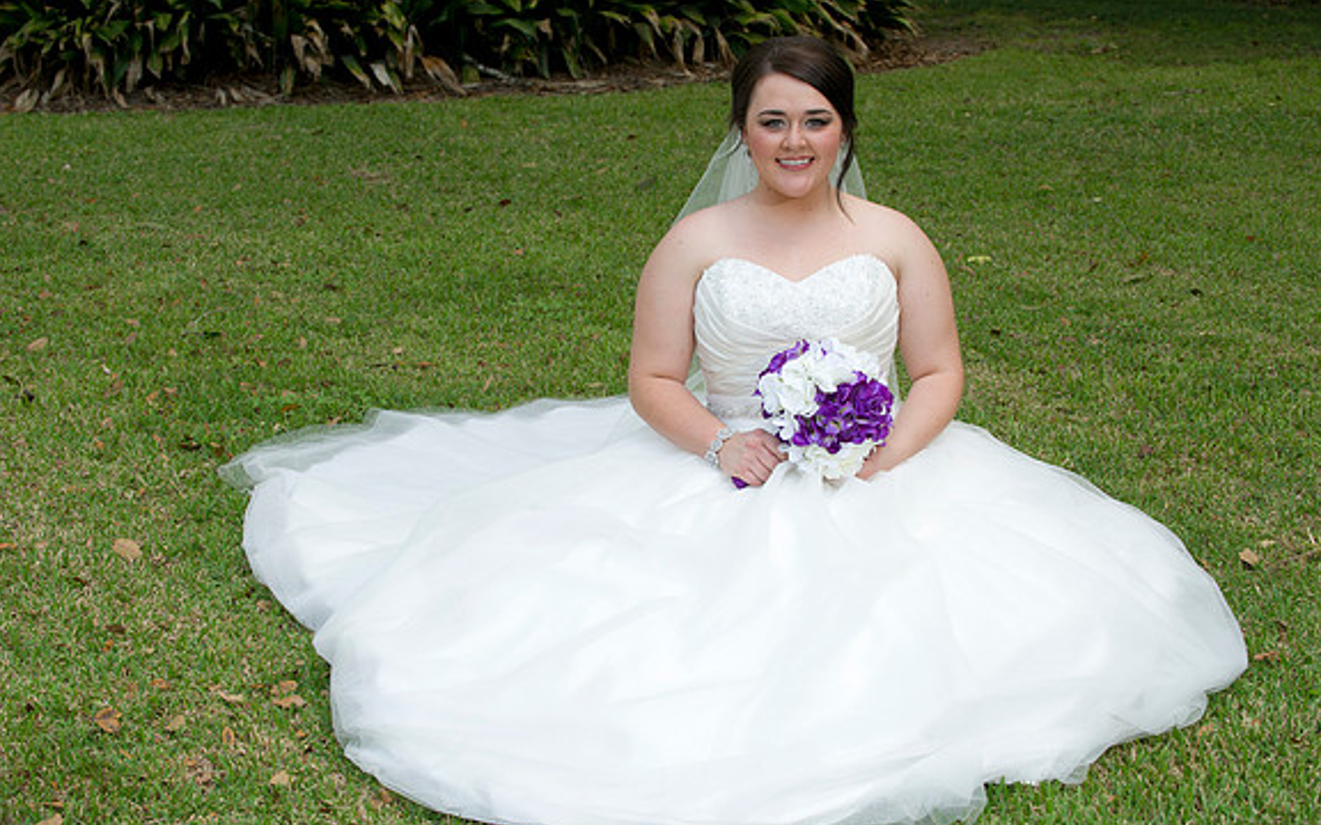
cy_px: 415
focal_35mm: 82
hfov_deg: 25.2
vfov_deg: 15.9
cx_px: 660
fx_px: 2952
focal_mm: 80
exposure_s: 1/125
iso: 320
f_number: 6.3
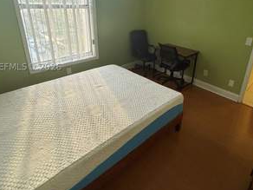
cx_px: 141
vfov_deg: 57.8
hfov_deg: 73.7
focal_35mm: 23
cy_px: 67
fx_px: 168
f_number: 2.2
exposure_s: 1/60
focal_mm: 2.22
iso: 200
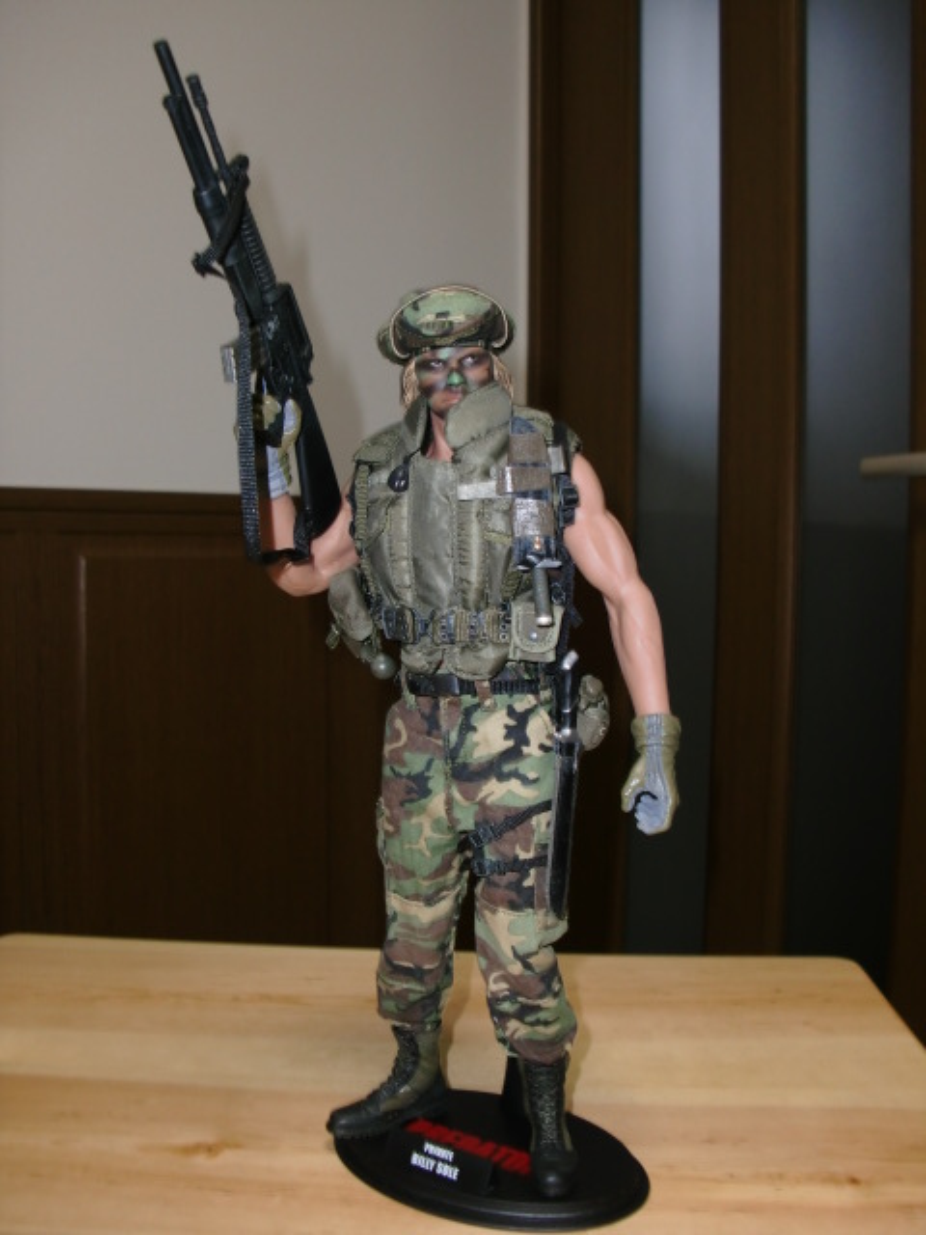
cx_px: 463
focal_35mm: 36
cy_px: 618
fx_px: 1284
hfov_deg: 39.7
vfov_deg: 51.4
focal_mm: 6.3
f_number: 2.8
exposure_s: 1/30
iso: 125
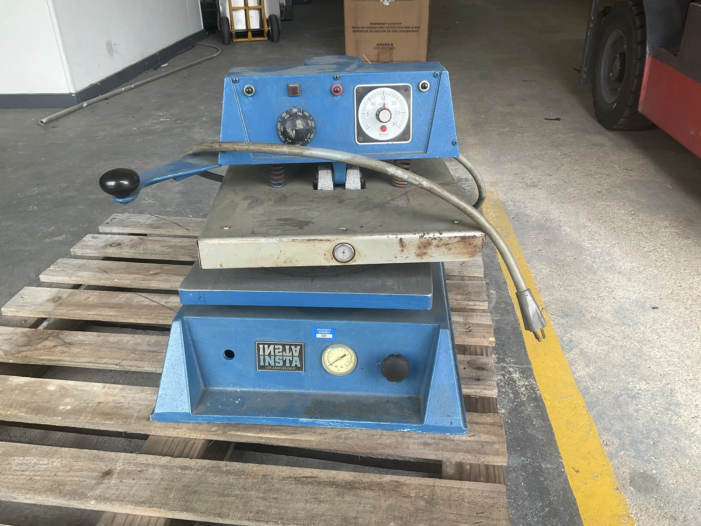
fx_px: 587
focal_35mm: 29
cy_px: 263
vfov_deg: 48.2
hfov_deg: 61.7
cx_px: 350
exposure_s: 1/122
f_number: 1.8
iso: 32
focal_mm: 3
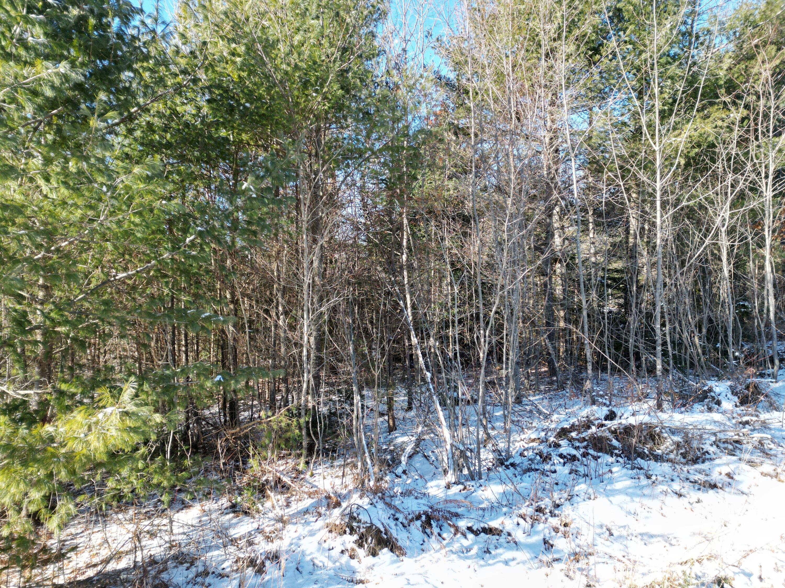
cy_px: 294
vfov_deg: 56.8
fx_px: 544
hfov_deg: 71.6
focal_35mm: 24
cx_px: 392
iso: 150
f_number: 1.7
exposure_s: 1/800
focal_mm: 6.72
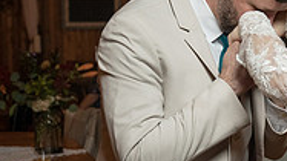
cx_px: 326
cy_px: 94
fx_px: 1012
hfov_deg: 15.7
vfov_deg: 9.1
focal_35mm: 133
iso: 2000
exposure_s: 1/100
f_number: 4
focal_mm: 34
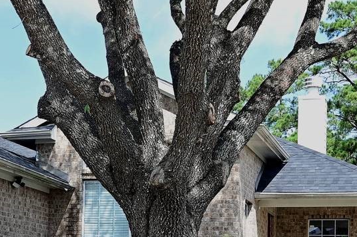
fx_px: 919
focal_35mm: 93
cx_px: 88
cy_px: 279
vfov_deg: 14.3
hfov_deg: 21.8
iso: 400
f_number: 9.5
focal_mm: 27.5
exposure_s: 1/350
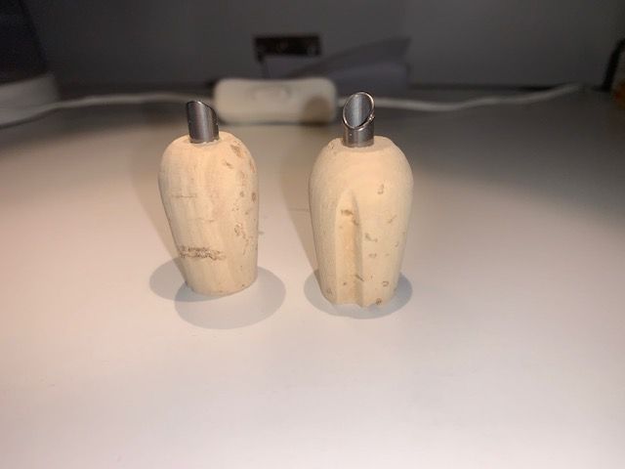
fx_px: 469
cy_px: 234
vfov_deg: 53.1
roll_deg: +2.7
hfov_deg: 67.3
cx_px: 312
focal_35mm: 26
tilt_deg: -25.9
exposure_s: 1/1190
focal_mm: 4.25
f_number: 1.8
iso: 25
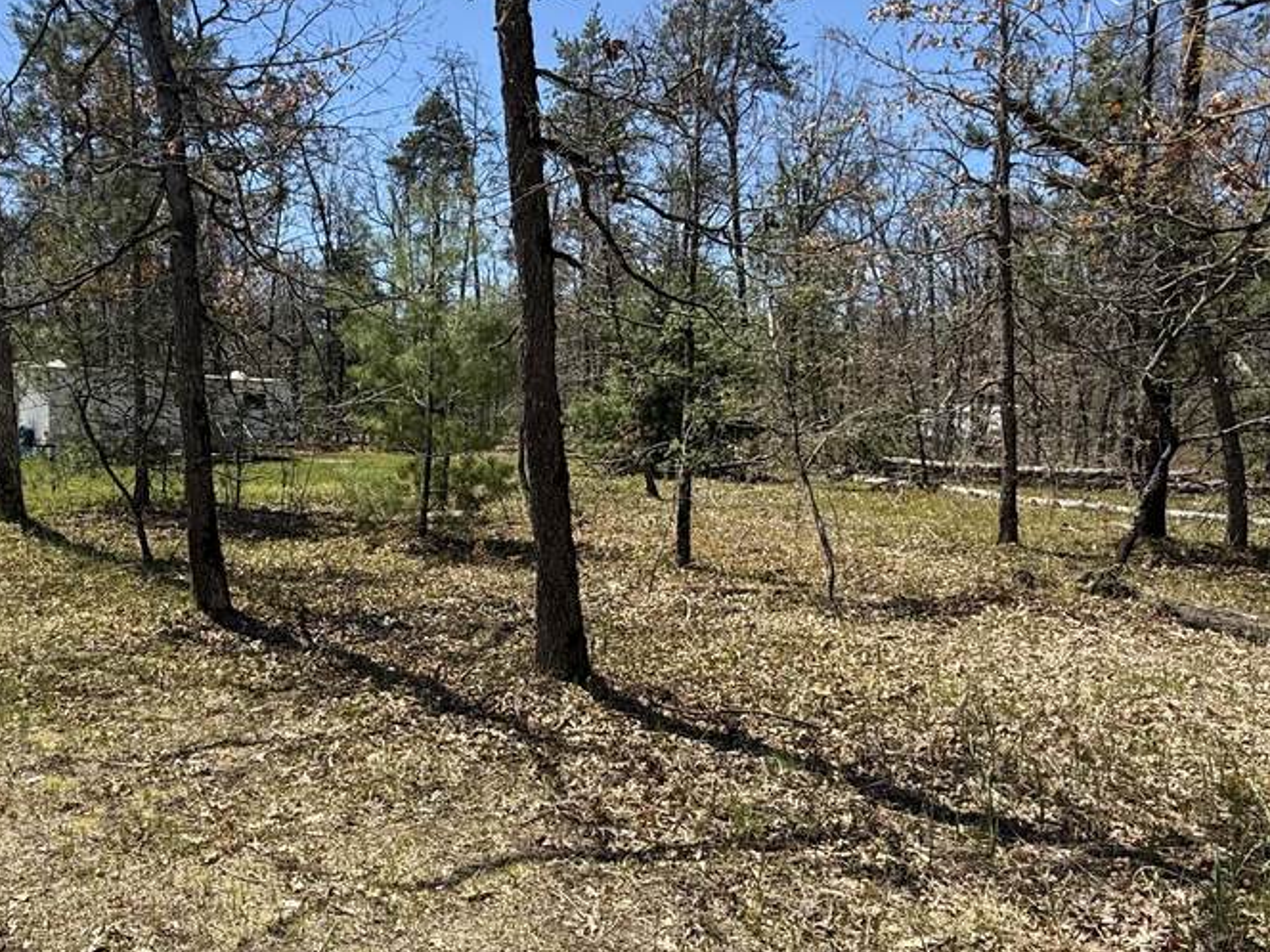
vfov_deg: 51.2
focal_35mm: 27
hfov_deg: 64.0
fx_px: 991
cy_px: 530
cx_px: 448
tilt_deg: -5.8
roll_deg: -0.3
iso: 50
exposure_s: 1/1033
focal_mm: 2.22
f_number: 2.2
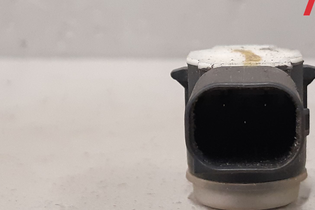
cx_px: 215
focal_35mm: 38
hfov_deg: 49.6
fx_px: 333
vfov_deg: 34.6
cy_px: 145
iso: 200
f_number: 1.7
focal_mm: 3.93
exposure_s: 1/50
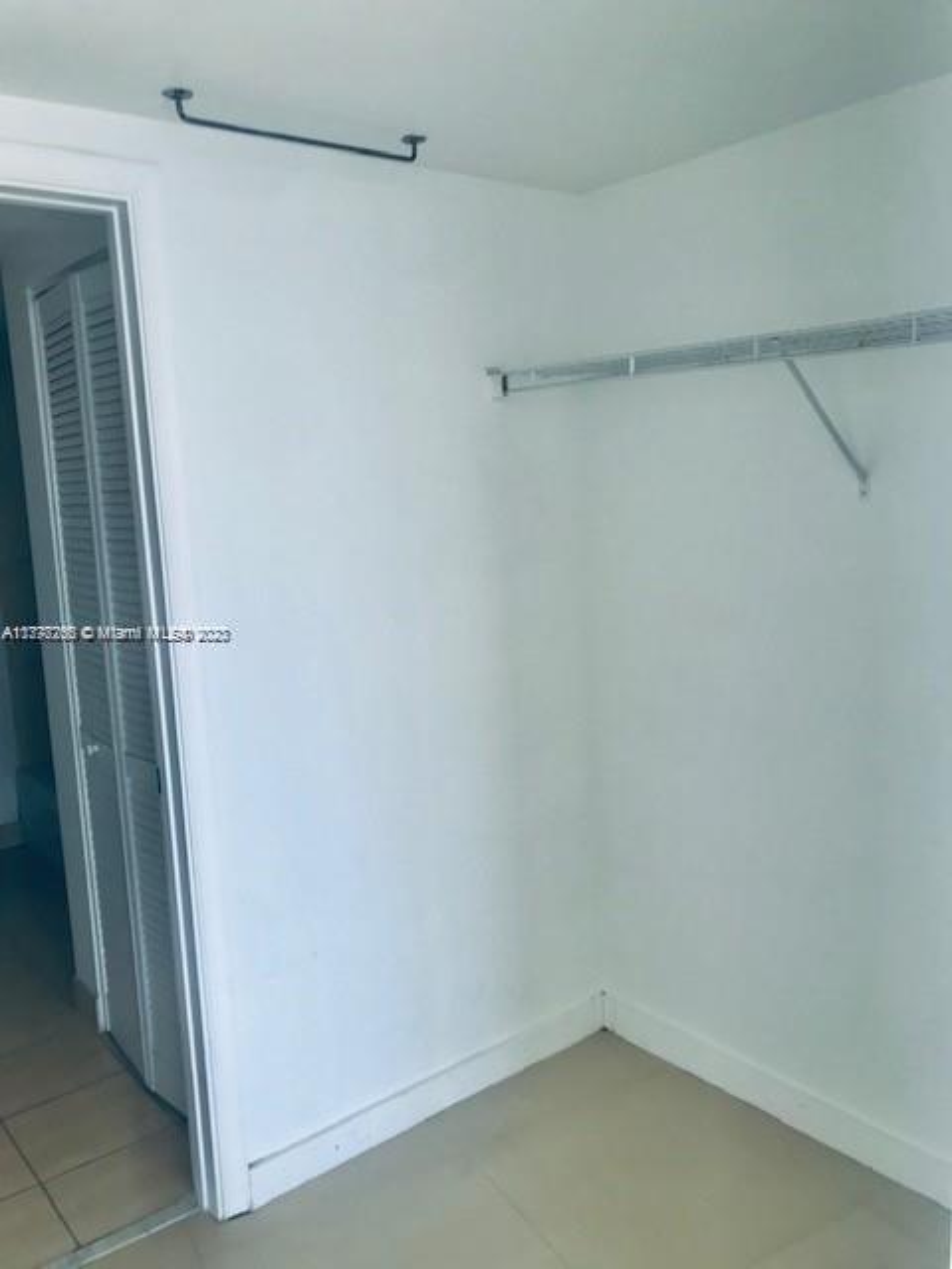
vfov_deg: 63.4
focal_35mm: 28
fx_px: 1027
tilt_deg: -6.6
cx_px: 476
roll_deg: +2.2
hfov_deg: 49.7
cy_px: 634
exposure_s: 1/103
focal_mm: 3.99
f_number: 1.8
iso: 20
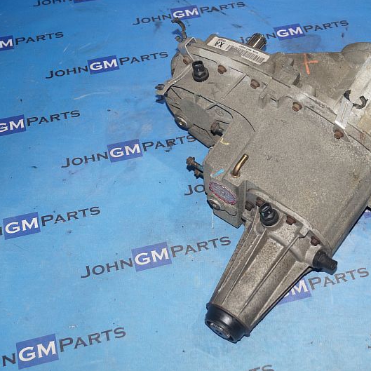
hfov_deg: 31.4
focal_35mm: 54
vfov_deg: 31.6
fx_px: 655
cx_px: 243
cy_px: 186
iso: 800
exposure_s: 1/160
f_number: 4.5
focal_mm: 28
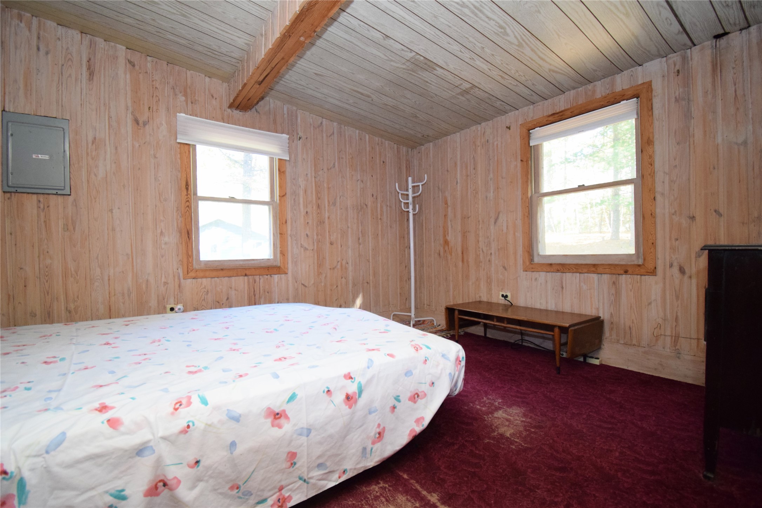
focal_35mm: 15
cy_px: 254
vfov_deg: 77.3
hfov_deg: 100.4
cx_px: 381
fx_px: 317
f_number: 4.5
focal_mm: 10
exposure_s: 1/60
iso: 2800
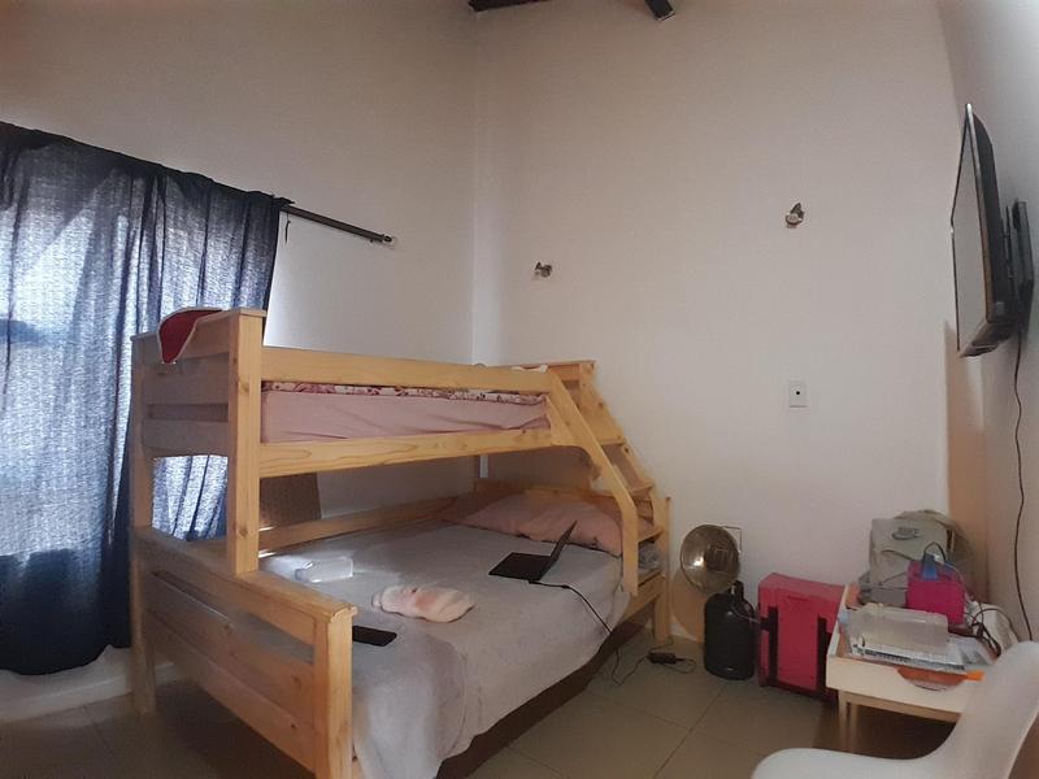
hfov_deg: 91.0
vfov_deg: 74.7
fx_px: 510
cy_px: 390
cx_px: 520
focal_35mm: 17
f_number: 2.2
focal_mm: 1.46
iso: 500
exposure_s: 1/20
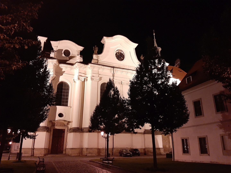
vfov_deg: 53.1
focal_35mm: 26
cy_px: 86
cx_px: 116
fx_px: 174
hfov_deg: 67.3
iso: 320
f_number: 1.7
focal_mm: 3.93
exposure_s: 1/25
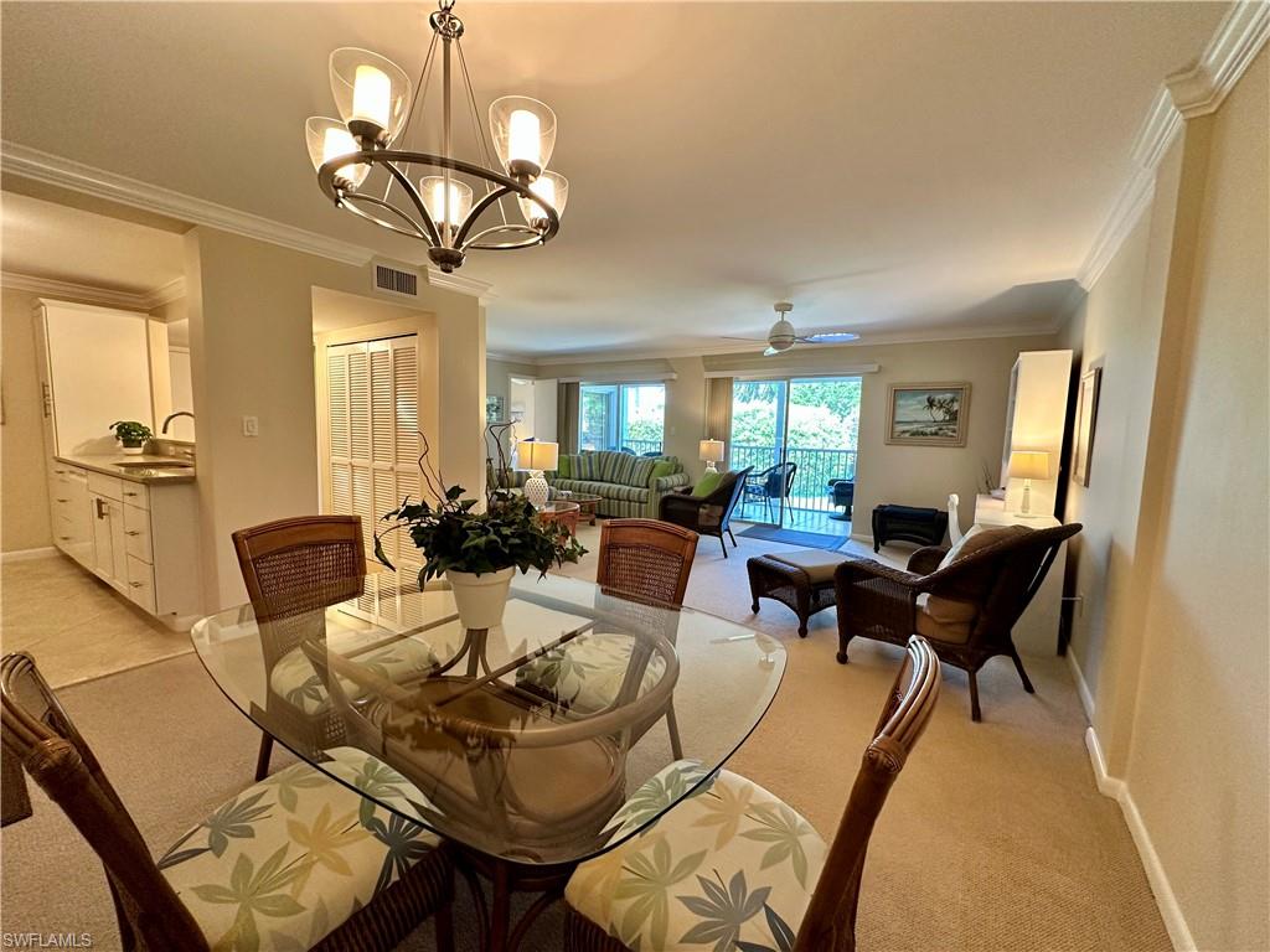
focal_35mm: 14
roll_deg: -1.6
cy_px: 476
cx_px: 635
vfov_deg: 85.7
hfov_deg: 102.1
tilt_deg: -4.8
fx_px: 514
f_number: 2.2
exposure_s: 1/120
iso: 250
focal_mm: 2.22
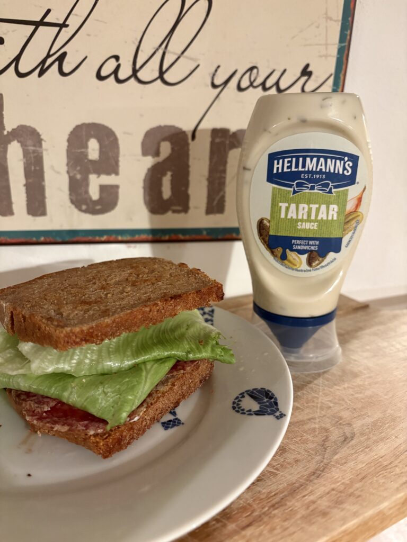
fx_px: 408
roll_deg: -1.3
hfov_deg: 53.1
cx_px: 204
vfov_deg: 67.3
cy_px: 271
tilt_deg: -20.0
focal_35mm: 26
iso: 500
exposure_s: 1/50
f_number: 1.6
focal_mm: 5.96
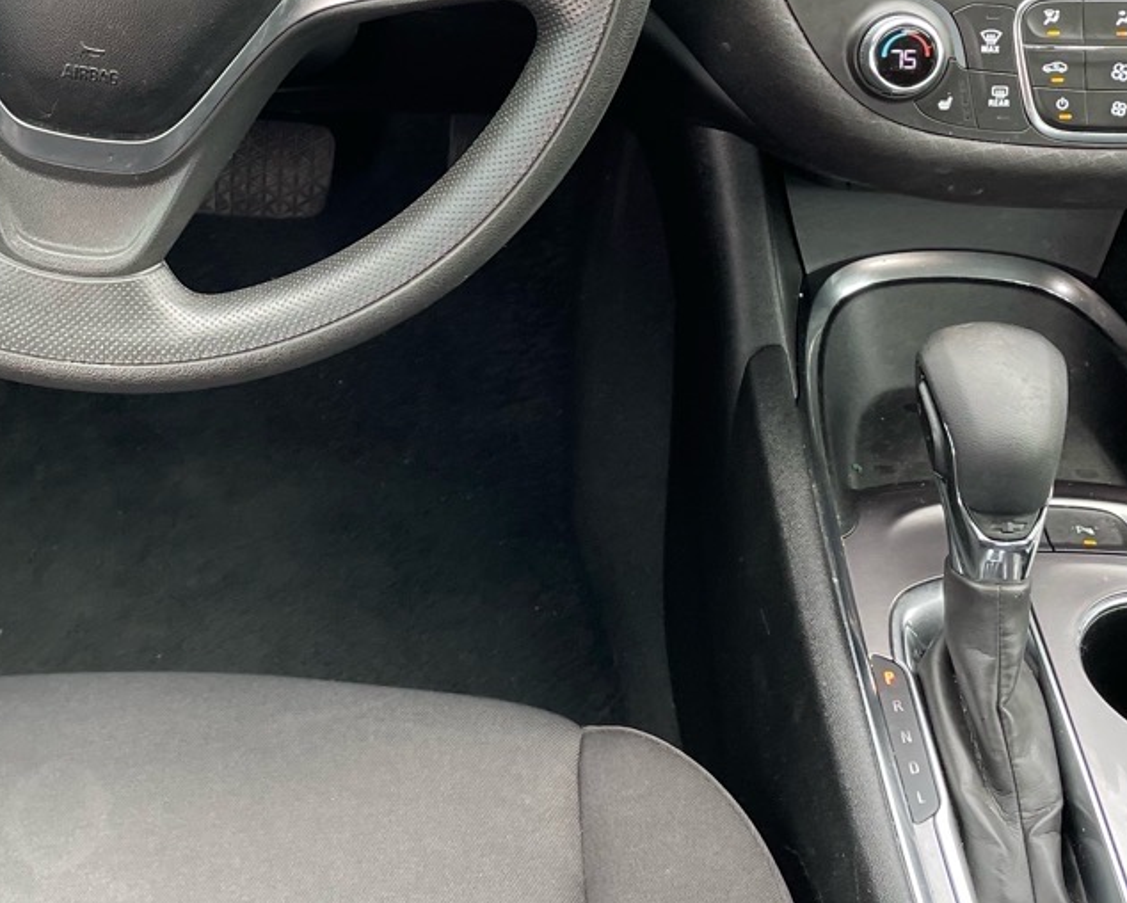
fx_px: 2136
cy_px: 180
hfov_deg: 29.1
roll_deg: -2.1
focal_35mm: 64
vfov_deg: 23.5
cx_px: 272
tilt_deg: -37.9
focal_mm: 4.2
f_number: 1.6
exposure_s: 1/121
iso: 64
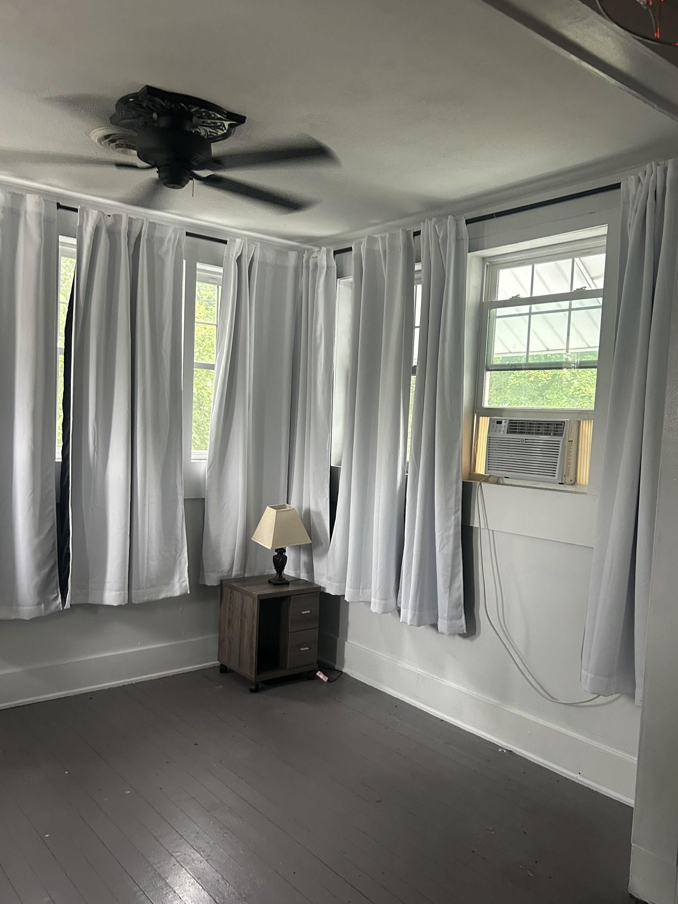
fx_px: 731
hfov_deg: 49.7
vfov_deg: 63.4
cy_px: 472
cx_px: 357
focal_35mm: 28
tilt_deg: -3.3
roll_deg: -3.3
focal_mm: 5.7
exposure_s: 1/60
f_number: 1.5
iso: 320
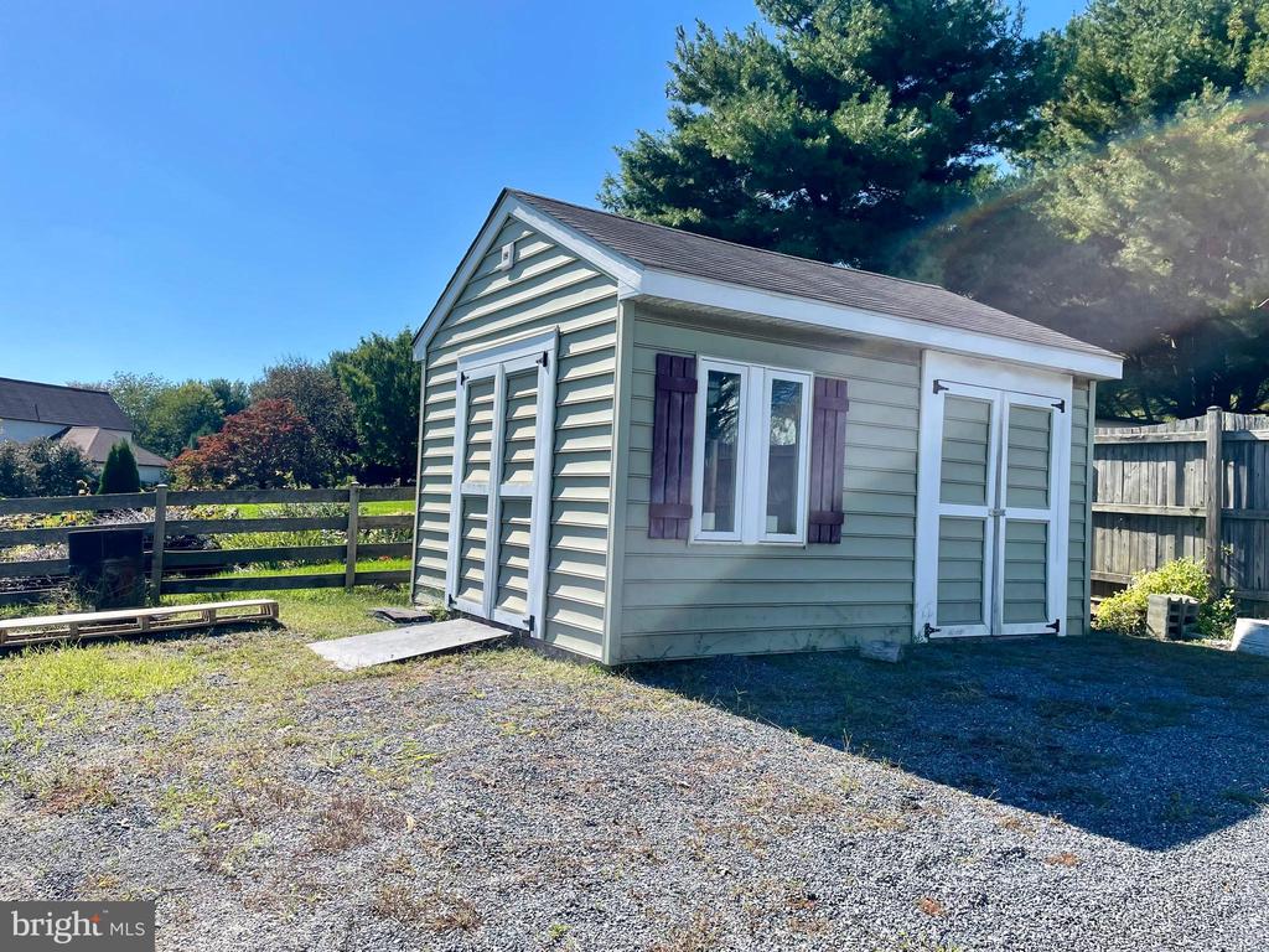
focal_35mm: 26
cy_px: 476
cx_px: 634
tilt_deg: +2.8
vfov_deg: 53.1
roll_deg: -2.2
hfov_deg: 67.3
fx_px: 953
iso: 32
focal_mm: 4.2
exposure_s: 1/2882
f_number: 1.6
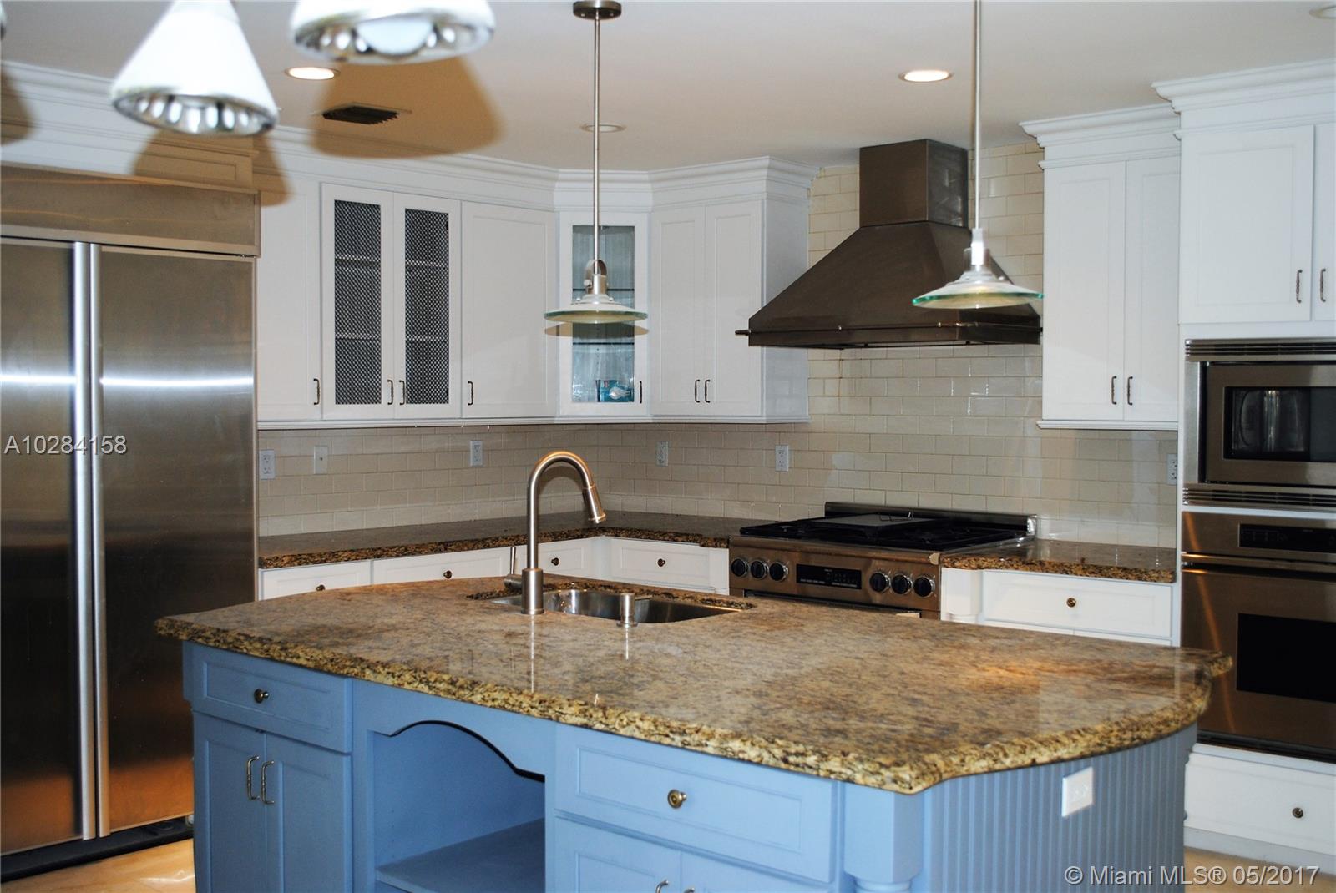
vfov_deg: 34.3
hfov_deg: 49.5
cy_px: 446
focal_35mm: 39
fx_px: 1449
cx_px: 668
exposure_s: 1/60
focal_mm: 26
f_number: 4.2
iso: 200
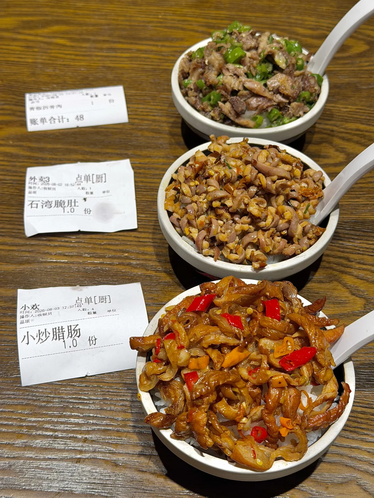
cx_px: 187
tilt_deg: -51.0
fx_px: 691
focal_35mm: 48
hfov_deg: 30.3
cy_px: 249
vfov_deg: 39.7
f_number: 1.78
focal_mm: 6.76
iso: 50
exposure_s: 1/146
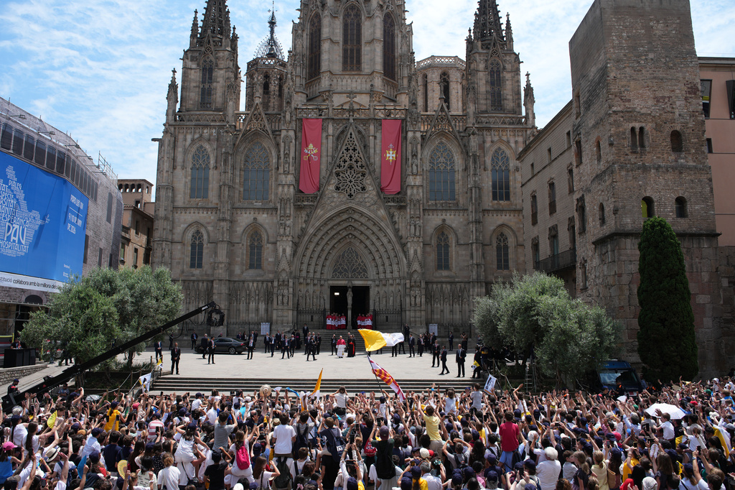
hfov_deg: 65.5
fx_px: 571
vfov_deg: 46.4
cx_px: 368
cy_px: 245
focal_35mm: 28
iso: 125
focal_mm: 28
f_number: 3.5
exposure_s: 1/1600
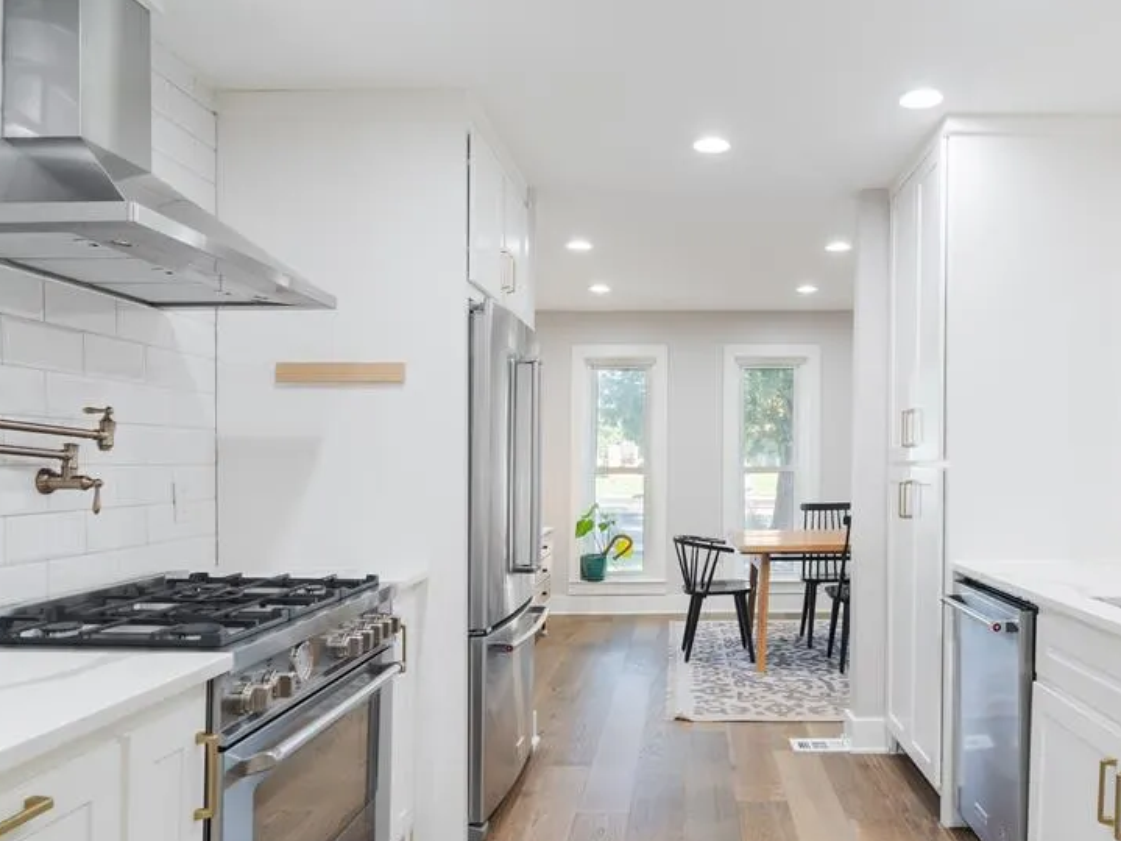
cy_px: 504
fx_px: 842
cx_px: 700
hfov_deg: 66.3
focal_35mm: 26
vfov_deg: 52.7
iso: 400
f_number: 7.1
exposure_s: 1/30
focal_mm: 19
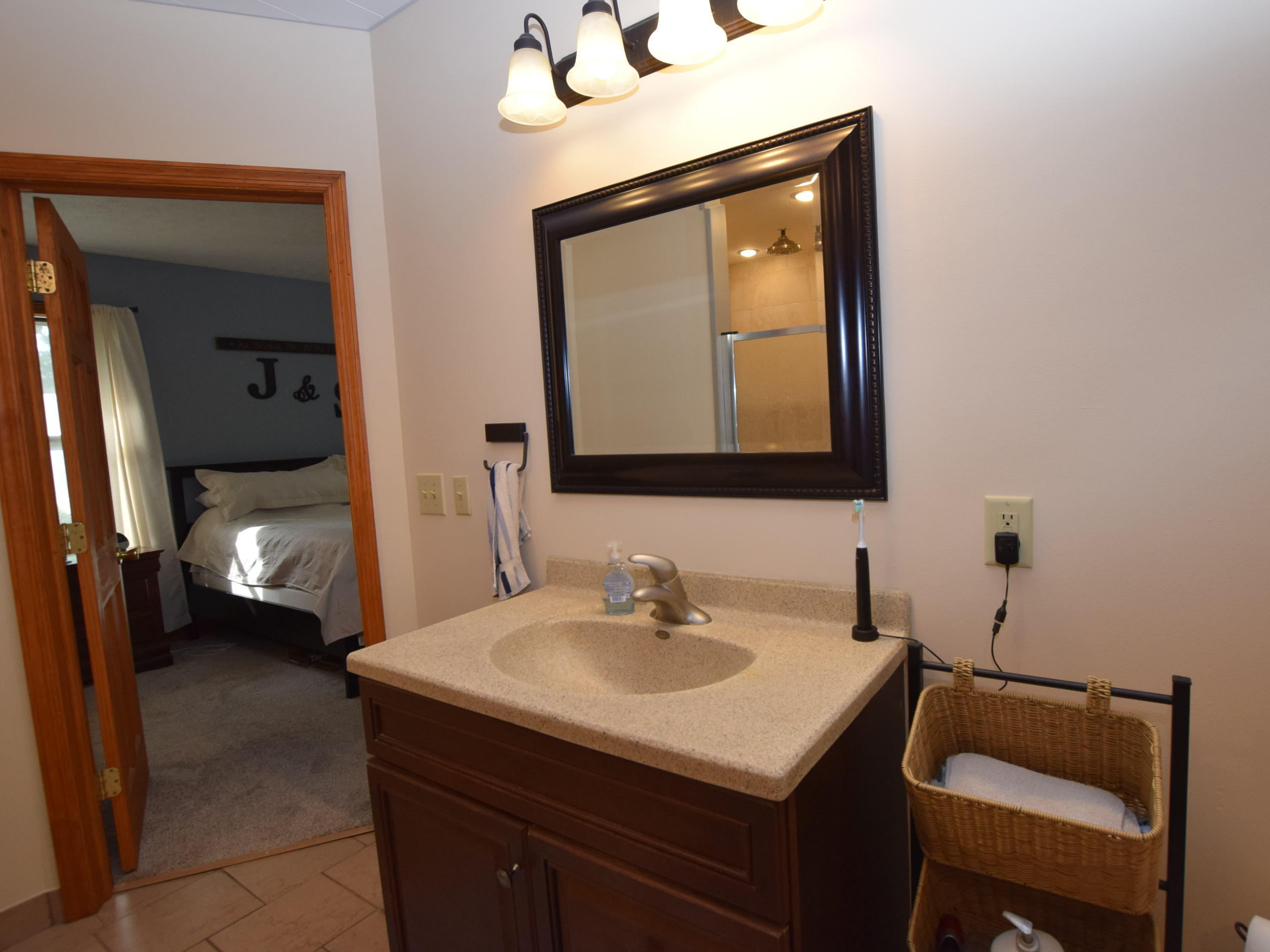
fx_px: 624
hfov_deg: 90.7
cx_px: 704
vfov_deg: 74.7
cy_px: 469
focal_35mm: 17
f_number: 5.6
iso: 800
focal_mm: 10
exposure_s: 1/125
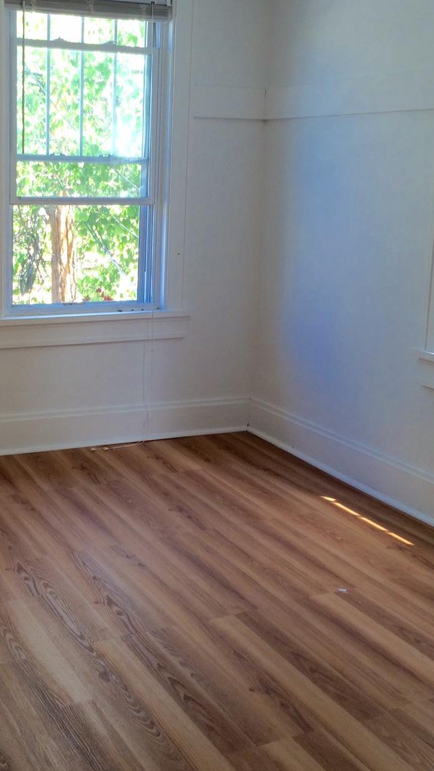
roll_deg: +0.9
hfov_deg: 26.2
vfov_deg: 45.4
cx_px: 100
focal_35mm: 45
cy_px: 334
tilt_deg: -10.5
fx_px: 920
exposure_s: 1/60
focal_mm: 4.15
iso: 40
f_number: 2.2
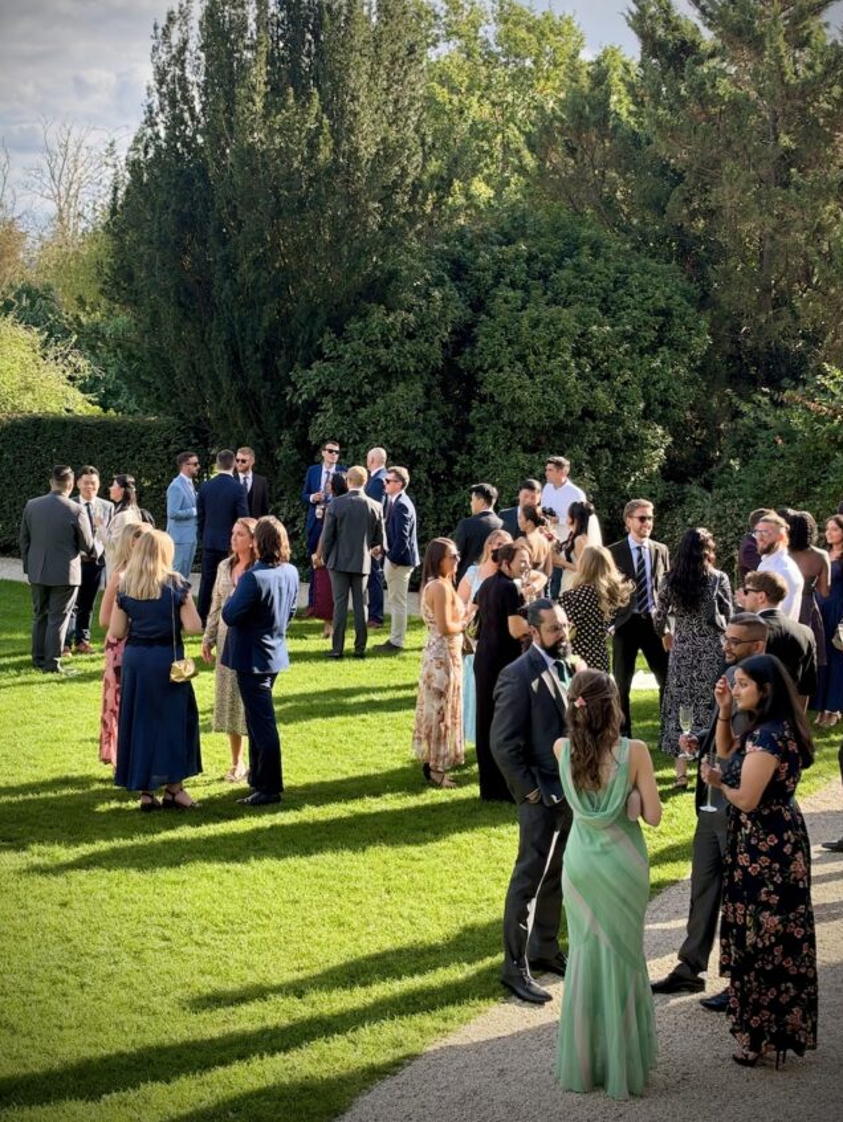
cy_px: 507
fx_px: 1882
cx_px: 445
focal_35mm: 58
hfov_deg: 25.2
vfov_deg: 33.2
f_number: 1.8
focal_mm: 6.93
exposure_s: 1/979
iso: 100
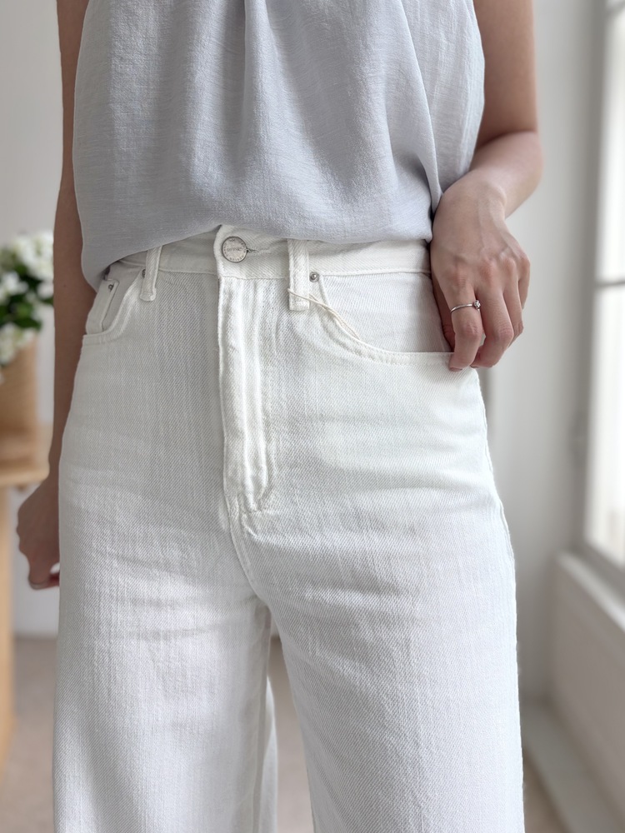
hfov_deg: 53.1
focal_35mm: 26
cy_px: 416
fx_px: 626
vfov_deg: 67.3
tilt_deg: -3.3
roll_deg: +1.6
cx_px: 312
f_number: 1.6
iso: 64
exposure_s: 1/120
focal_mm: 5.96
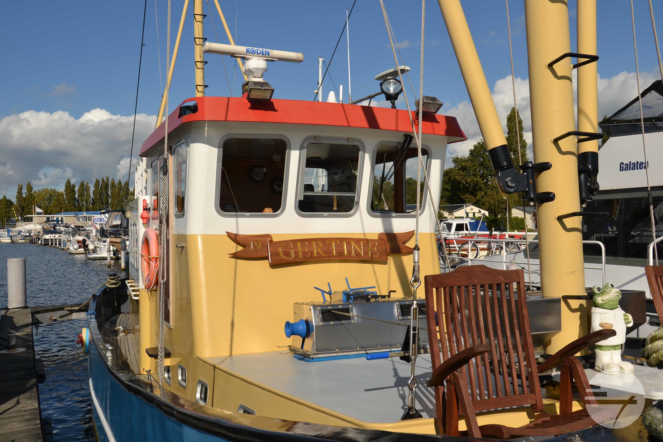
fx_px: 663
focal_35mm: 36
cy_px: 221
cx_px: 332
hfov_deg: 53.1
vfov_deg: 36.9
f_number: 10
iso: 100
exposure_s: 1/400
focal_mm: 24
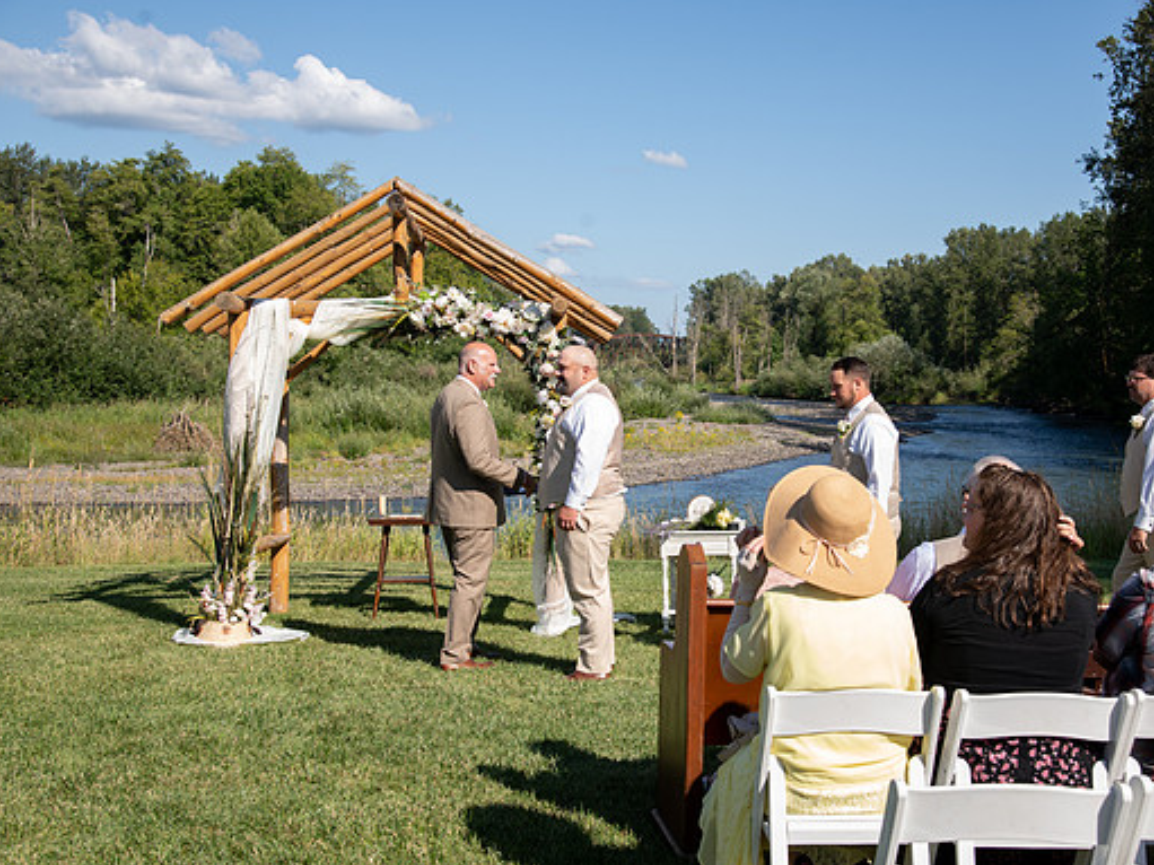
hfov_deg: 39.6
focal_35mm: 48
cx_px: 641
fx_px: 1600
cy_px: 432
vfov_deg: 30.3
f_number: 6.3
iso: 200
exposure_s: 1/400
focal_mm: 44
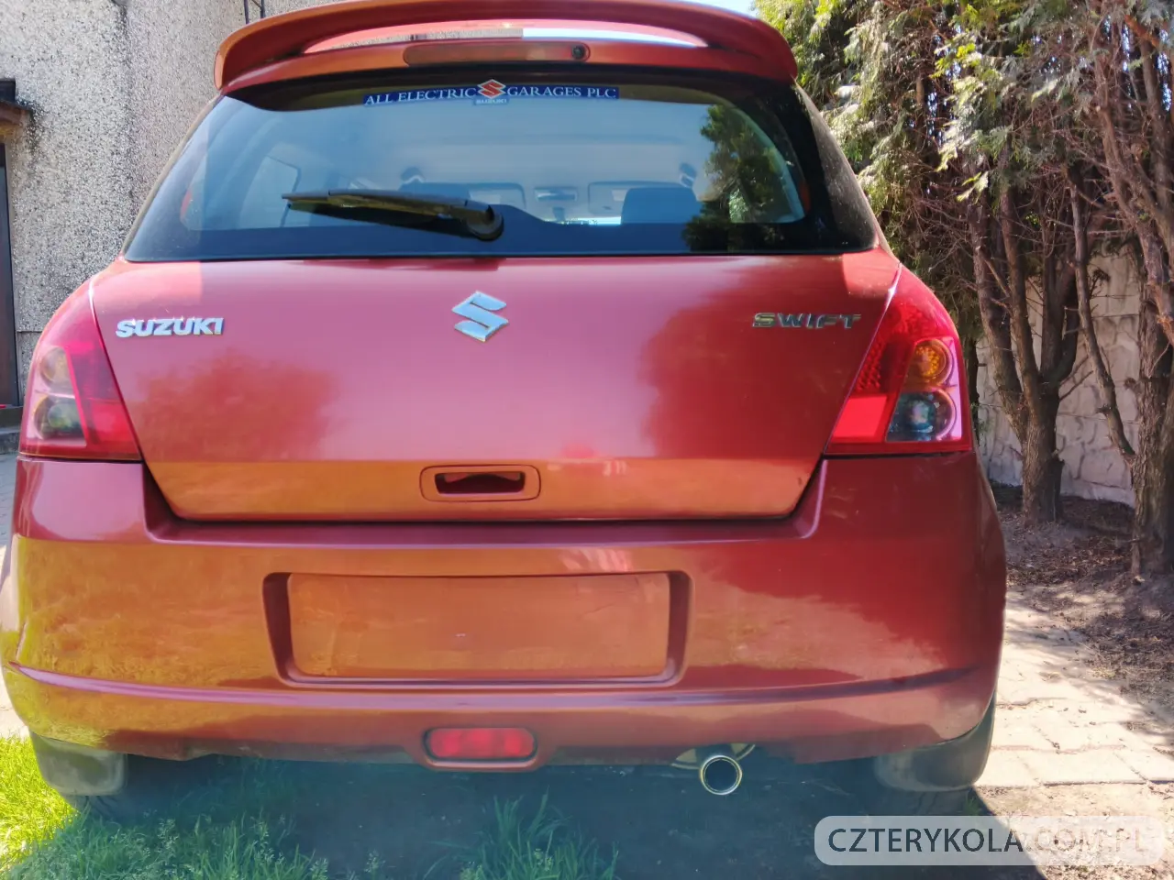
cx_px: 587
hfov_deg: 65.3
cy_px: 440
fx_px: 916
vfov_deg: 51.4
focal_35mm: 27
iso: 72
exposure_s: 1/66.7
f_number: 1.6
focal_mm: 4.11
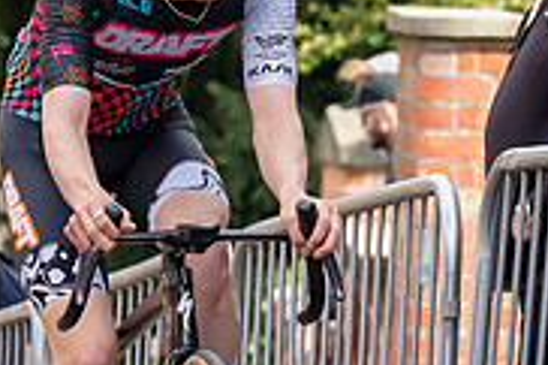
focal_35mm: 649
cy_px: -204
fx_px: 9870
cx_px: 289
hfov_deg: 3.2
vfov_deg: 2.1
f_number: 5
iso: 1000
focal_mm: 109
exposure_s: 1/1000
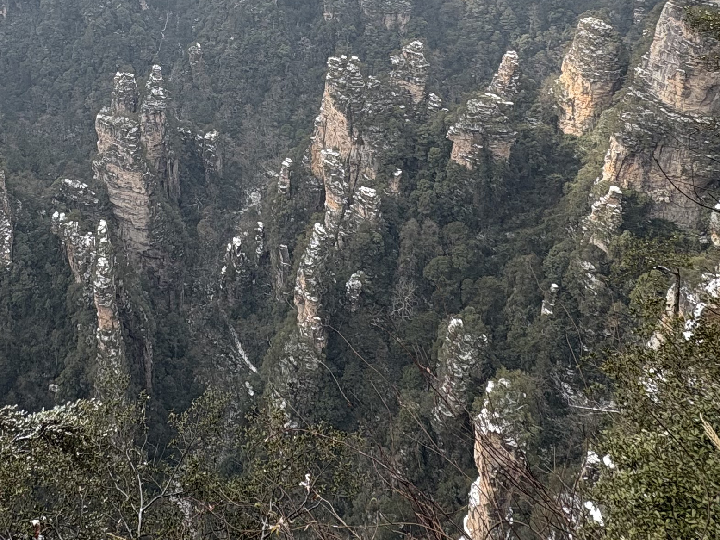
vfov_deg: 36.3
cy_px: 20
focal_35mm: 36
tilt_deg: -19.2
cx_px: 183
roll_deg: +1.1
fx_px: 749
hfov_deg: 49.4
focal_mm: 2.22
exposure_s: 1/582
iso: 50
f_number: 2.2
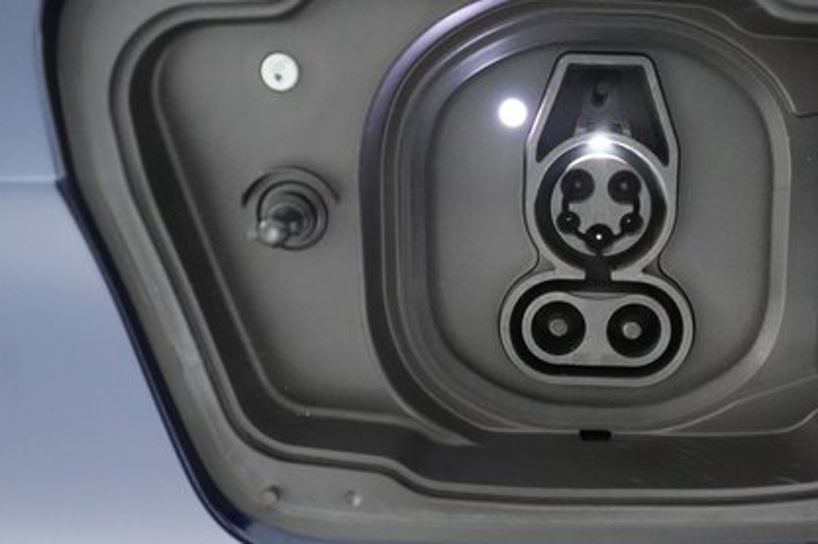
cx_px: 551
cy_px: 285
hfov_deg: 44.7
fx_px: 976
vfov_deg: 31.1
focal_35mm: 43
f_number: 2.8
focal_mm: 28
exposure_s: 1/320
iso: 12800
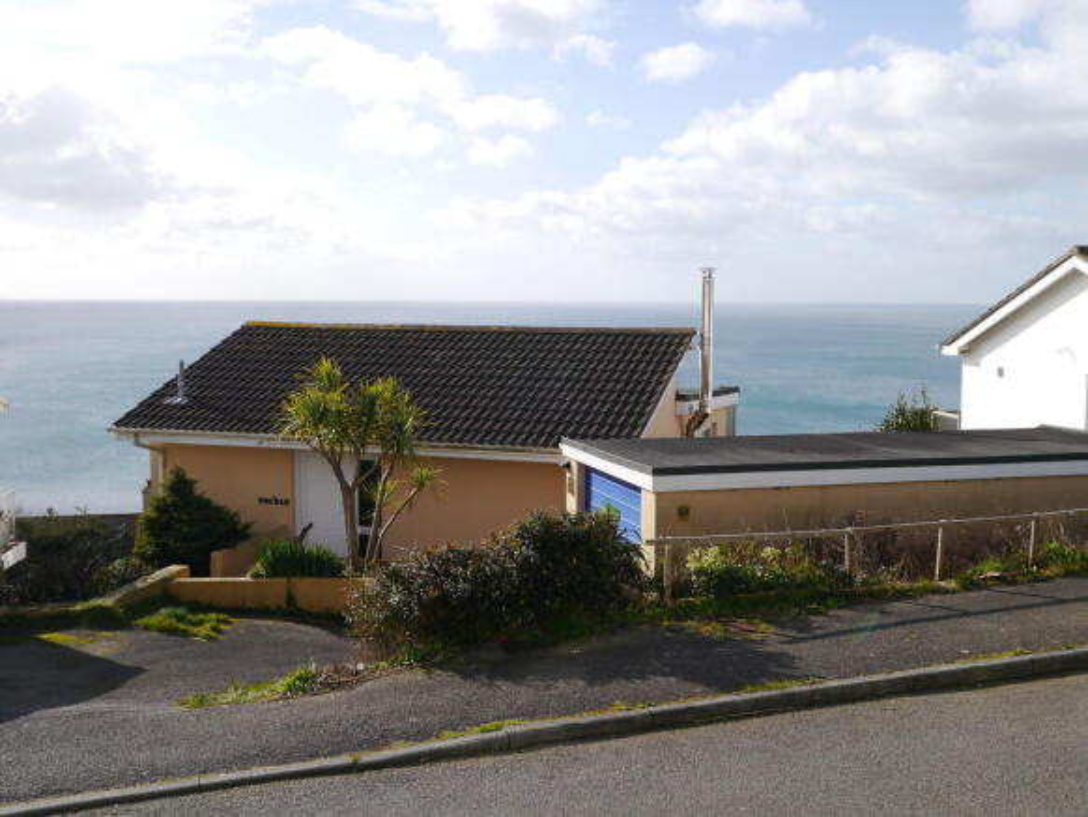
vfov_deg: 37.7
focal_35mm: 38
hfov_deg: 49.0
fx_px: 1195
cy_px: 408
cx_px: 544
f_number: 8
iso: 160
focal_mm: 19
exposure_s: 1/400
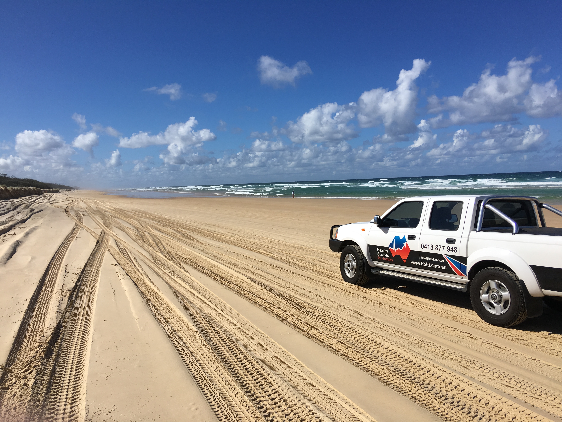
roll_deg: +3.1
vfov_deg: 48.2
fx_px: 471
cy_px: 211
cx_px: 281
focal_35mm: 29
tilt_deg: -3.1
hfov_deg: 61.7
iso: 25
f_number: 2.2
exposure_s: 1/2959
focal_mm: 4.15
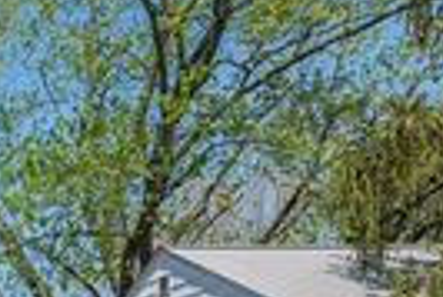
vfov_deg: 15.9
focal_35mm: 75
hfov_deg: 20.0
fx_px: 924
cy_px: 509
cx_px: -346
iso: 200
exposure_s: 1/800
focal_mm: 20
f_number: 9
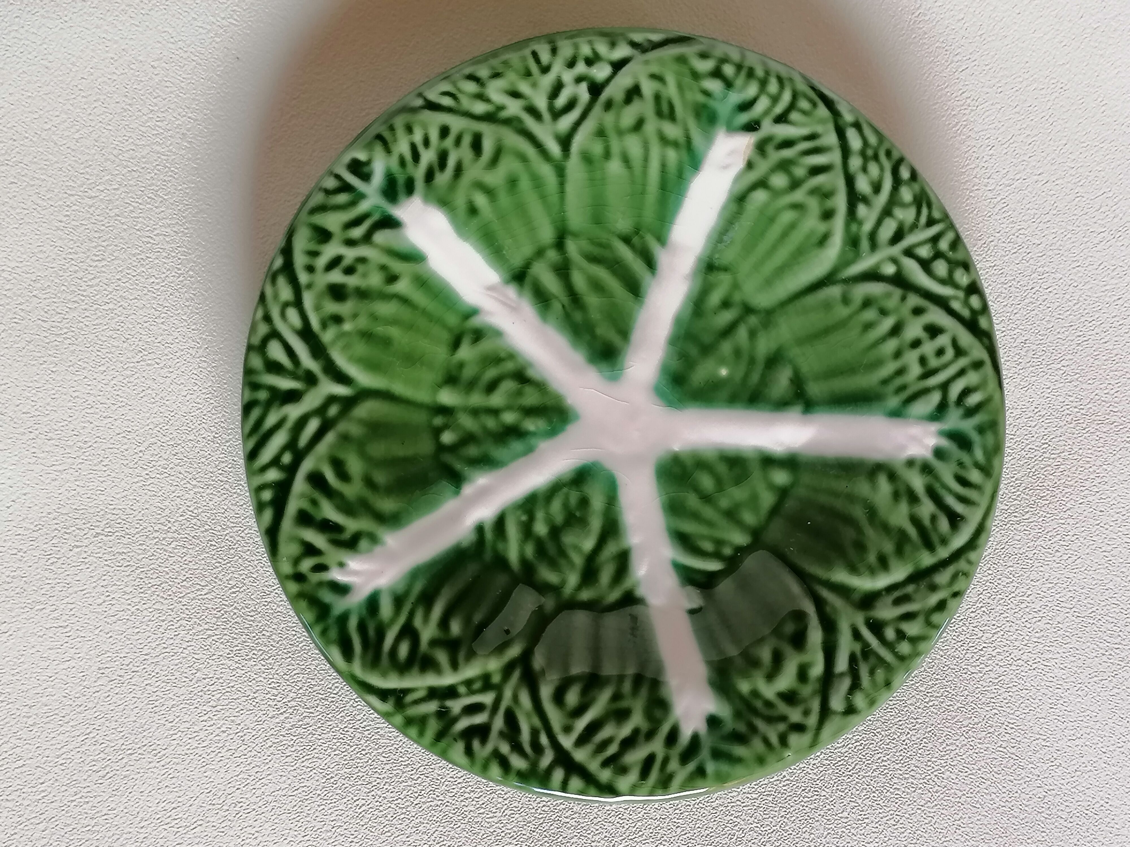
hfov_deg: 35.5
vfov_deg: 27.0
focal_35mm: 54
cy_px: 424
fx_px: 1763
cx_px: 565
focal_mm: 4.75
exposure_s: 1/50
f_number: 1.8
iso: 100
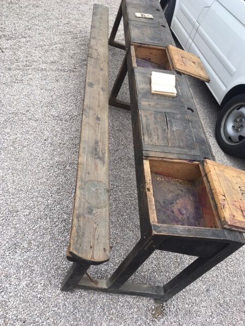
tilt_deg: -41.8
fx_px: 283
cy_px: 164
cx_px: 121
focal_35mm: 30
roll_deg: -28.2
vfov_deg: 60.0
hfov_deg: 46.8
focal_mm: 4.15
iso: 25
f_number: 2.2
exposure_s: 1/390
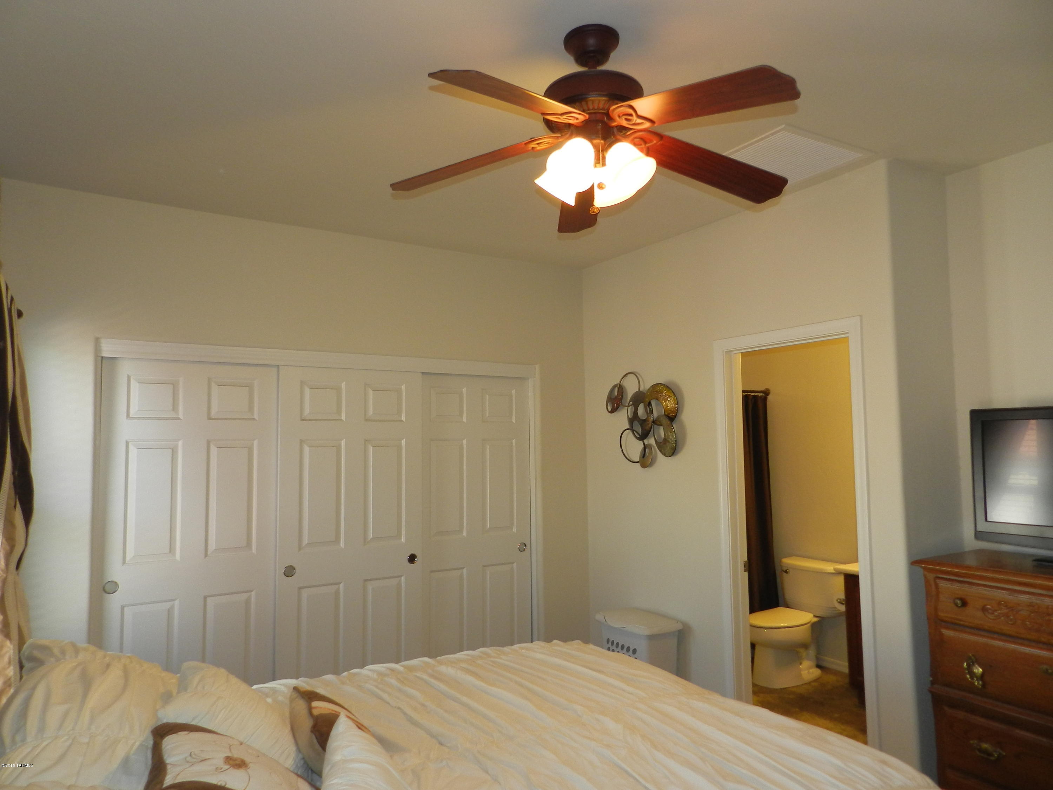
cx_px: 526
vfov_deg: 58.9
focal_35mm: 23
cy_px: 395
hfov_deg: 73.9
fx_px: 700
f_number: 3.4
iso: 200
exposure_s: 1/30
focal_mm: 4
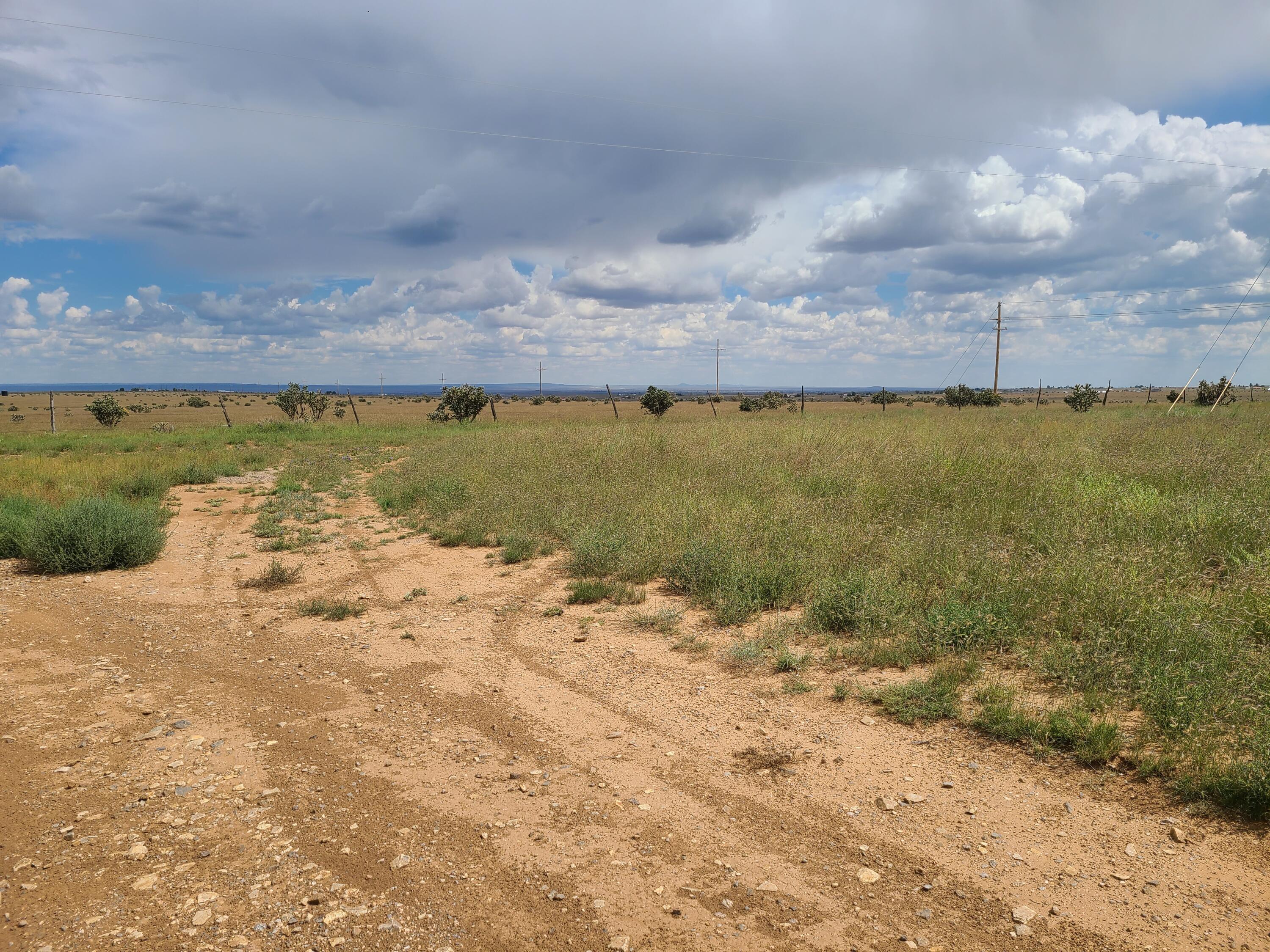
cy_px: 476
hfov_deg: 67.3
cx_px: 635
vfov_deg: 53.1
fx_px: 954
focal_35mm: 26
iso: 40
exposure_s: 1/3850
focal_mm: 5.4
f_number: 1.8
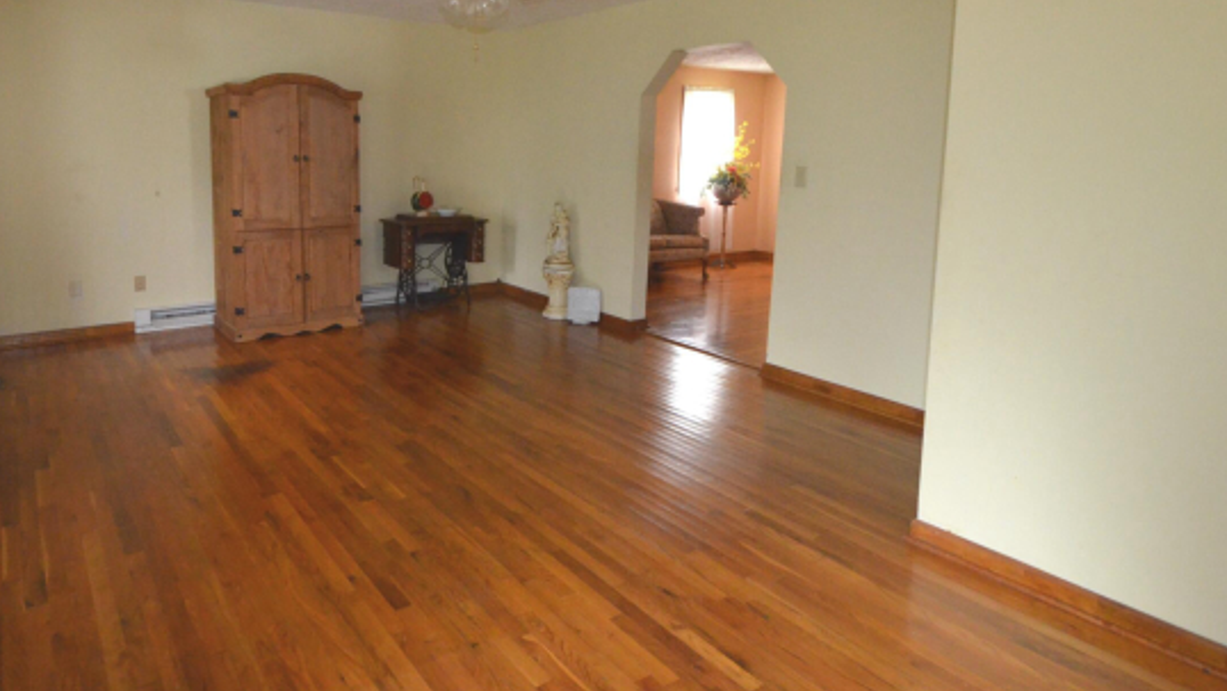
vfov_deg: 50.2
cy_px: 210
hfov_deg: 80.5
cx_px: 507
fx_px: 716
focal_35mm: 22
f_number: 3.5
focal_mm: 10
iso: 2800
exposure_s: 1/60
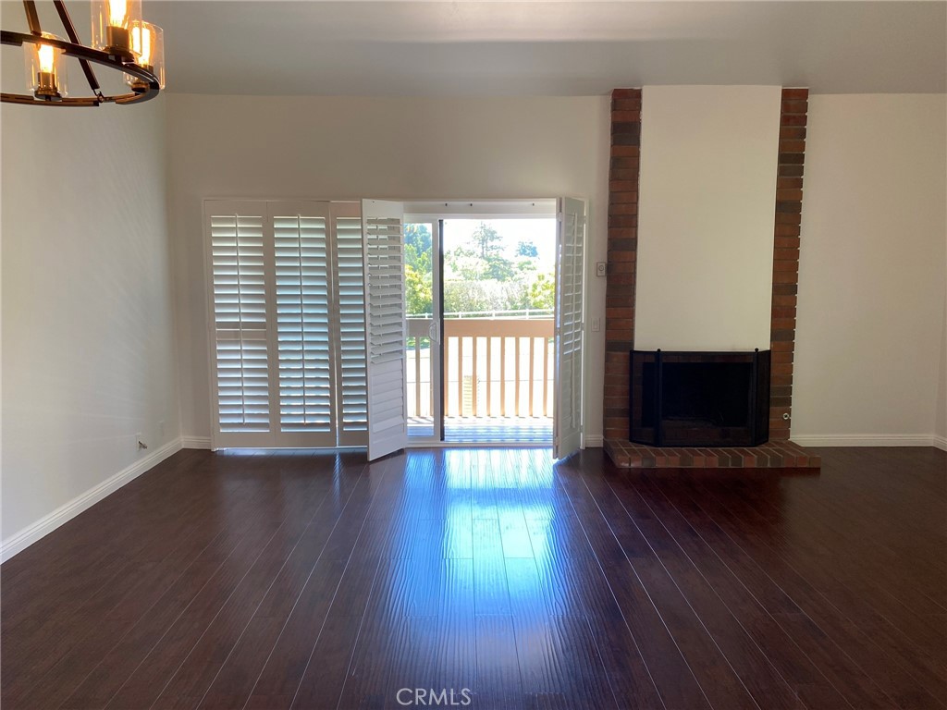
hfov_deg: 67.3
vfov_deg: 53.1
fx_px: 711
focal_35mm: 26
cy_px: 355
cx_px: 474
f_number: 1.8
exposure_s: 1/120
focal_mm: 4.25
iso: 80
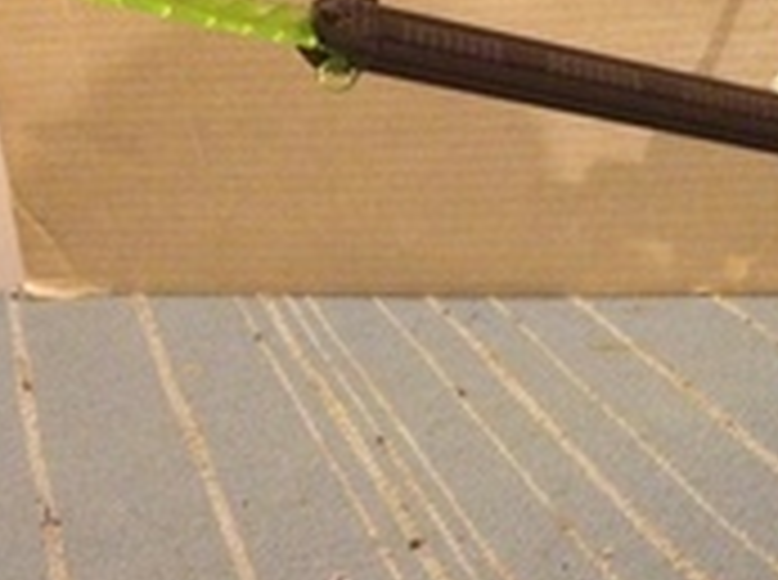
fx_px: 1637
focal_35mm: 73
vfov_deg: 19.9
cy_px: 126
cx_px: 558
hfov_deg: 26.5
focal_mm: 4.28
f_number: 2.4
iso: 640
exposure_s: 1/15
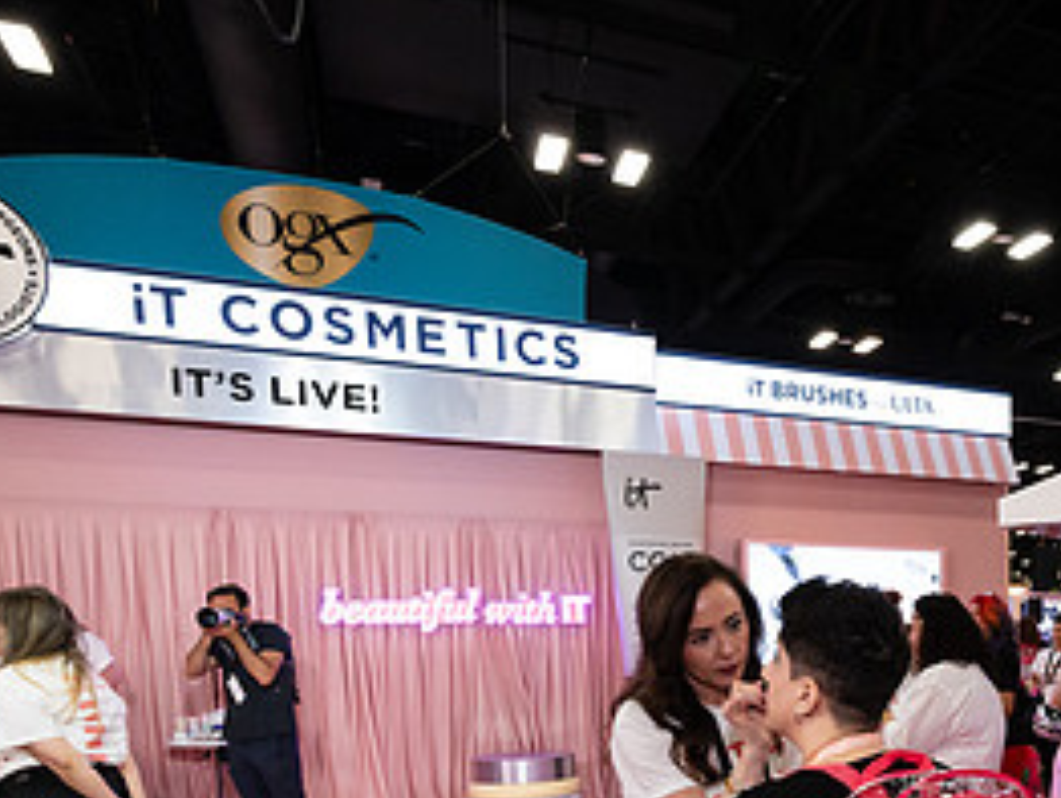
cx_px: 923
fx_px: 1043
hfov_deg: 49.0
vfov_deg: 38.5
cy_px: 743
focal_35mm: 34
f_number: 5.6
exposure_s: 1/100
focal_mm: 16
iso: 2000
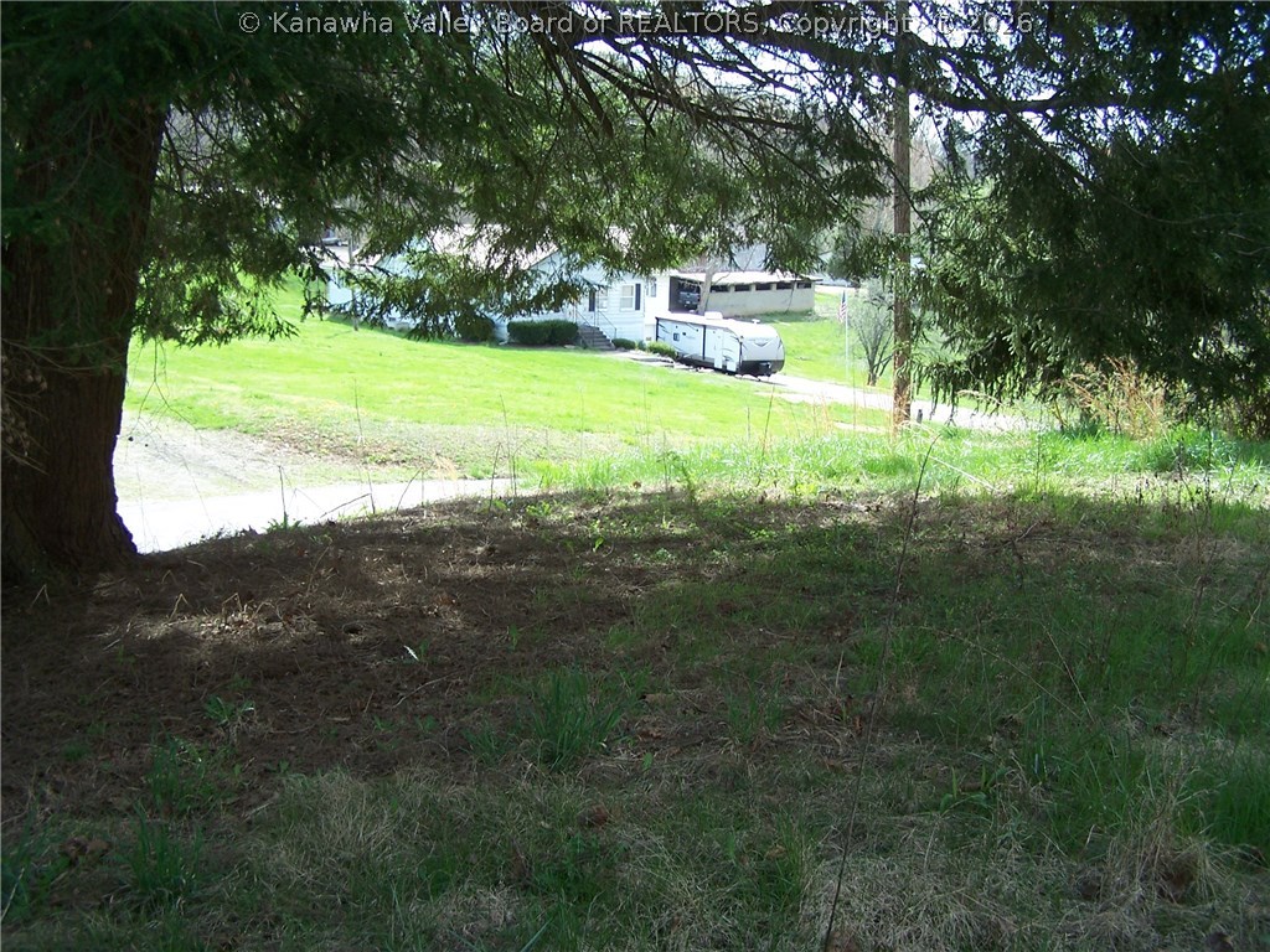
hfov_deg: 49.0
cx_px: 635
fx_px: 1394
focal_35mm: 38
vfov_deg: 37.7
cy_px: 476
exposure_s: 1/250
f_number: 2.8
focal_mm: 6.3
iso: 80
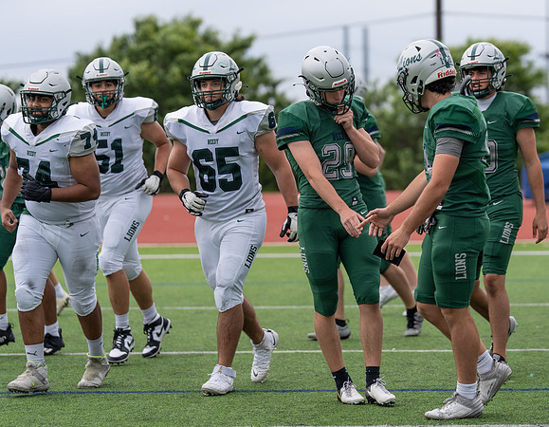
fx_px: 2677
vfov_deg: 9.1
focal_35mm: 167
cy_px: 177
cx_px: 376
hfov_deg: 11.7
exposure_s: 1/1250
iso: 250
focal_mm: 122
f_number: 2.8
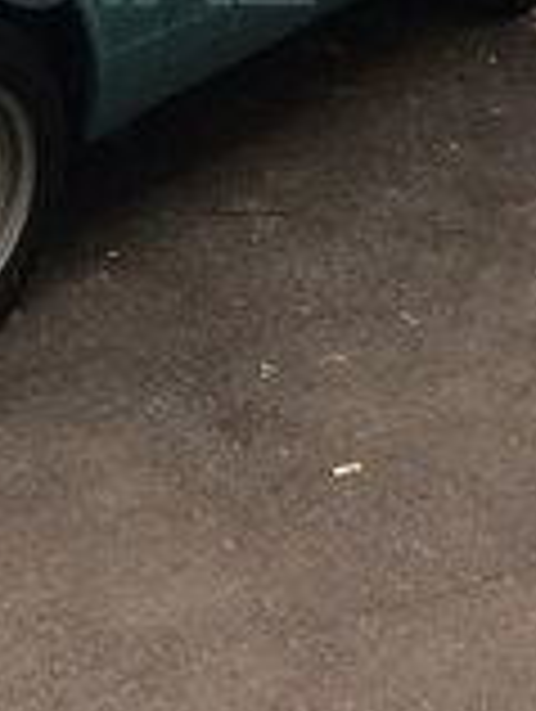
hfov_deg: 15.9
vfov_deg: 20.6
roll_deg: +0.0
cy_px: -45
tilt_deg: -15.3
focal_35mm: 91
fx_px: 1874
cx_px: -32
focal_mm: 4.15
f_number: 2.2
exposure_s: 1/33
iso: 32
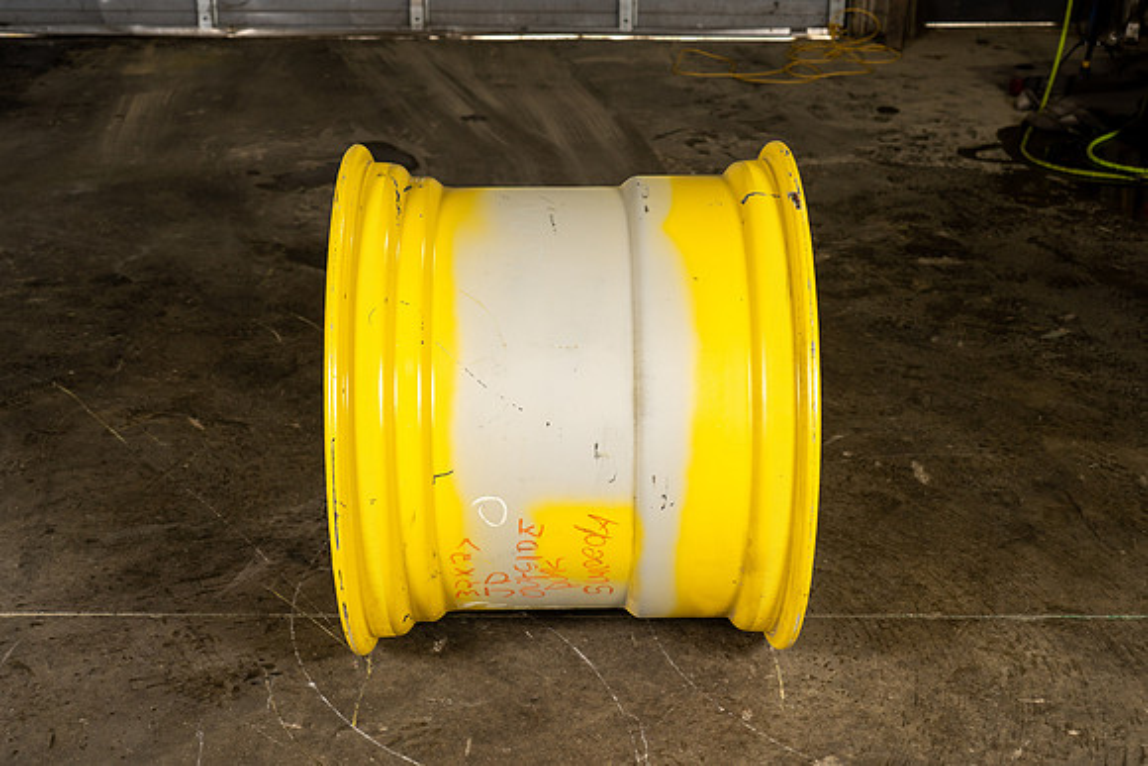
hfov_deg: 40.3
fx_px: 1563
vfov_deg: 27.5
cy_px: 383
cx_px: 574
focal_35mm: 49
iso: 500
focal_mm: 49
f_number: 5.6
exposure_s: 1/100
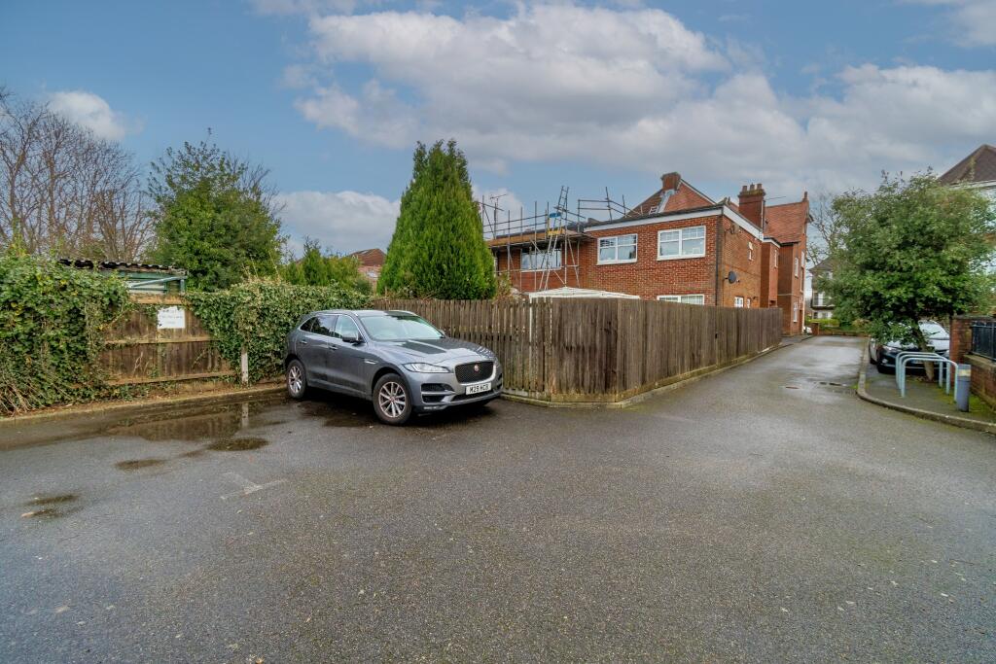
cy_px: 332
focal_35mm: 30
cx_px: 498
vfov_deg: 43.6
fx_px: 830
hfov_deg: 61.9
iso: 400
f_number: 7.1
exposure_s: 1/250
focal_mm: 20
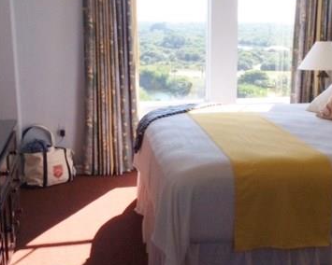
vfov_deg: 26.2
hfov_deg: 32.4
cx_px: 200
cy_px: 110
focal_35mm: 58
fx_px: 570
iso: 32
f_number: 2.4
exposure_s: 1/196
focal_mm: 3.3
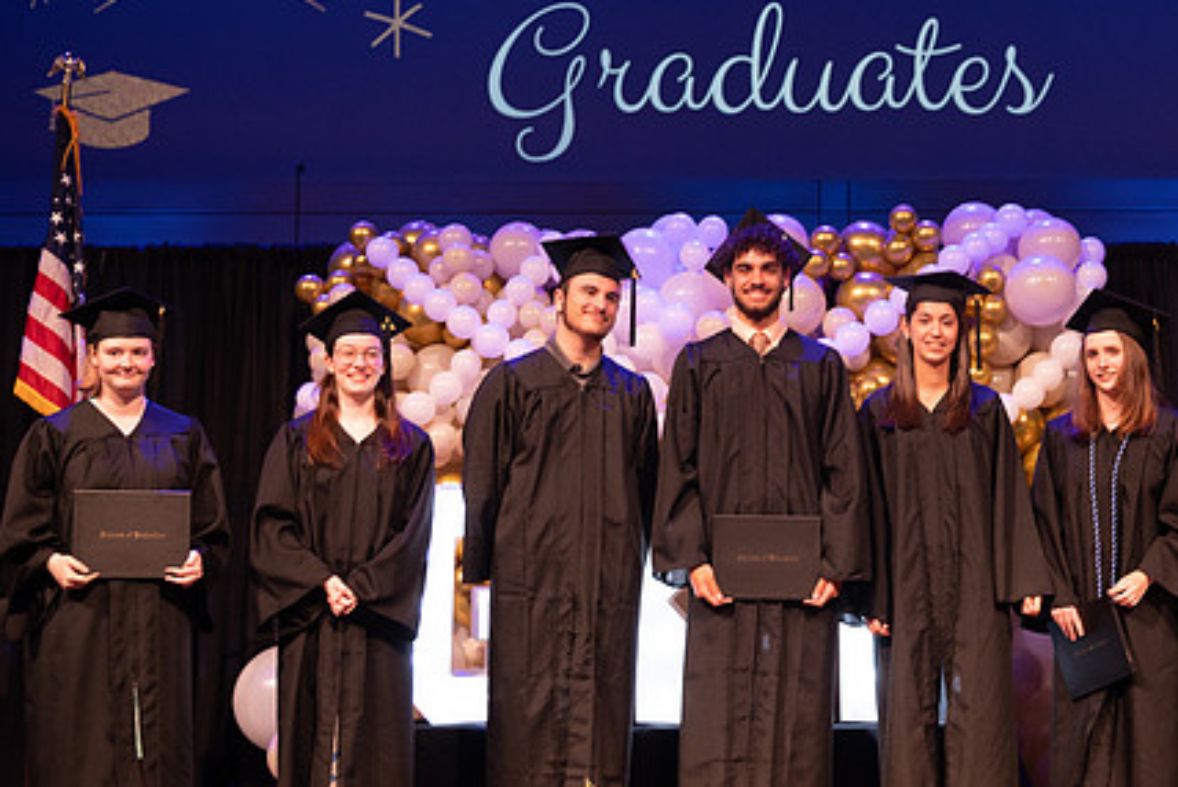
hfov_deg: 30.7
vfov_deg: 20.9
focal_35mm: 65
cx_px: 768
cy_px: 329
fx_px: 2128
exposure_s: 1/200
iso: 1600
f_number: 4
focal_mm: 48
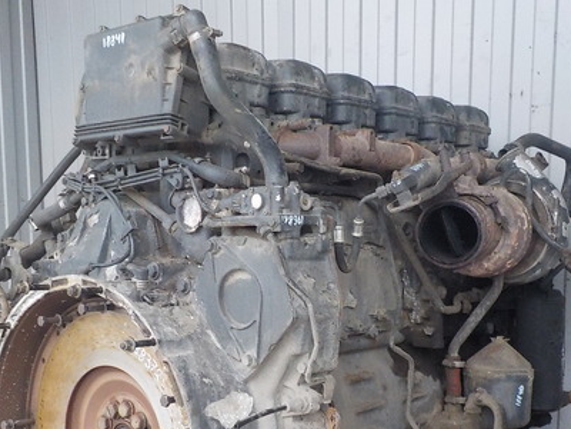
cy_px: 320
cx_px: 294
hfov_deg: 39.7
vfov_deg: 29.8
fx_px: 792
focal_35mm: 48
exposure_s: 1/20
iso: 400
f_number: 3.3
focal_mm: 4.1
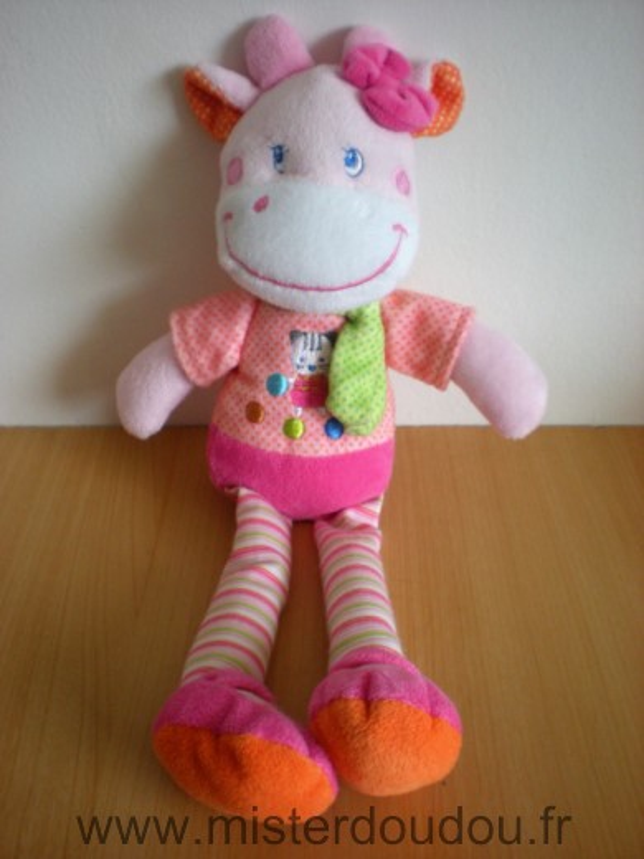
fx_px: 943
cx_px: 322
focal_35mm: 38
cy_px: 430
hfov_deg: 37.7
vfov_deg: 49.0
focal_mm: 6.3
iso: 200
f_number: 3.1
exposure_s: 1/19
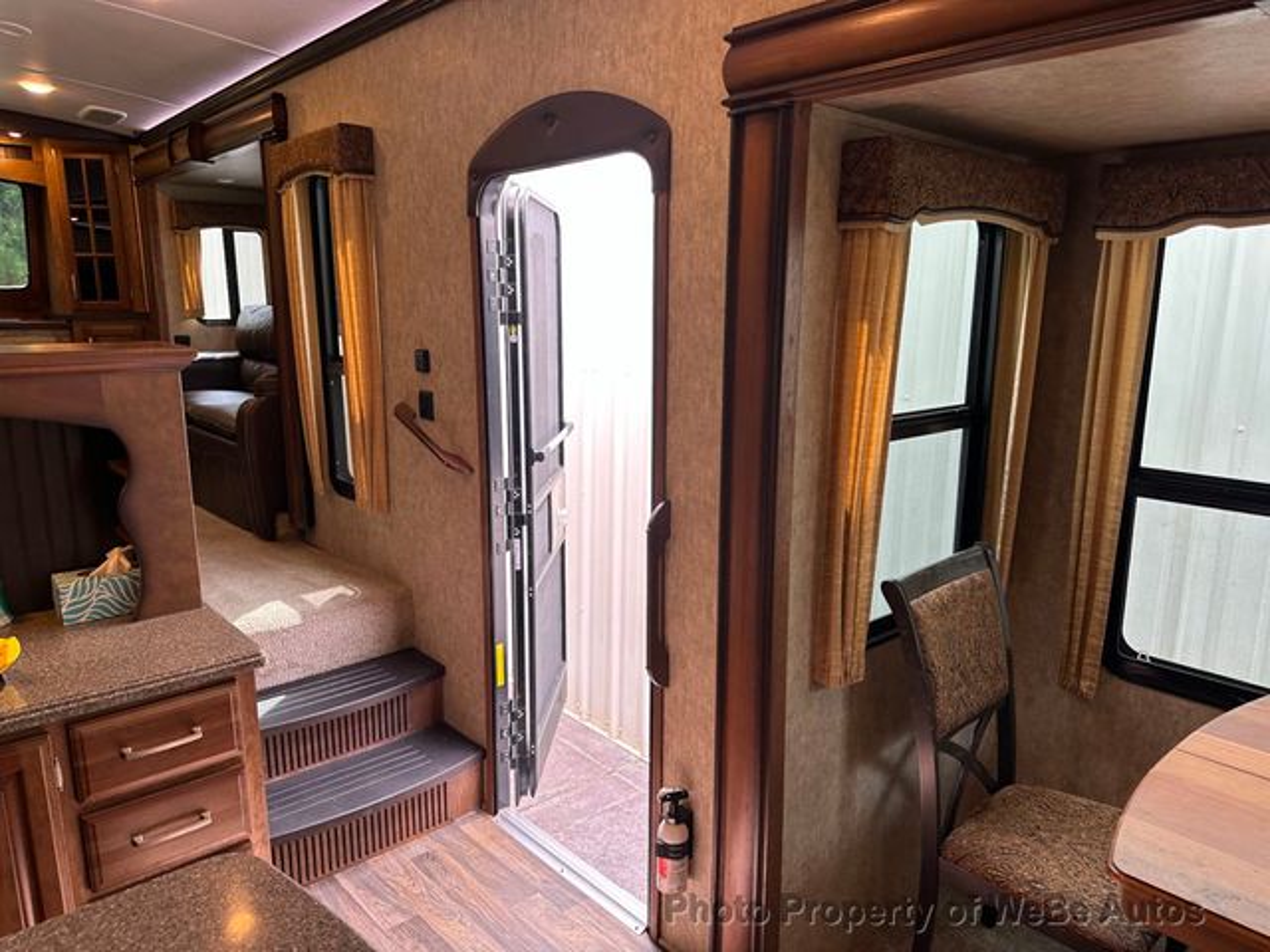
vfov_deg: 56.8
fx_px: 881
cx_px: 635
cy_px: 476
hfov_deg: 71.6
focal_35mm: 24
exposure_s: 1/121
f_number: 1.78
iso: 80
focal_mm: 6.86
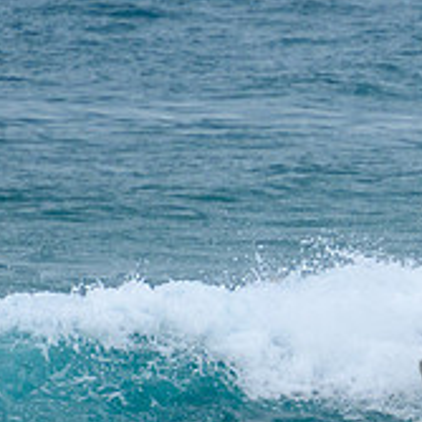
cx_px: 550
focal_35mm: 1628
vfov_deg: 1.1
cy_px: 194
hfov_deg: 1.1
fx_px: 22454
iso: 720
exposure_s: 1/2000
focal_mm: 400
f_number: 5.6
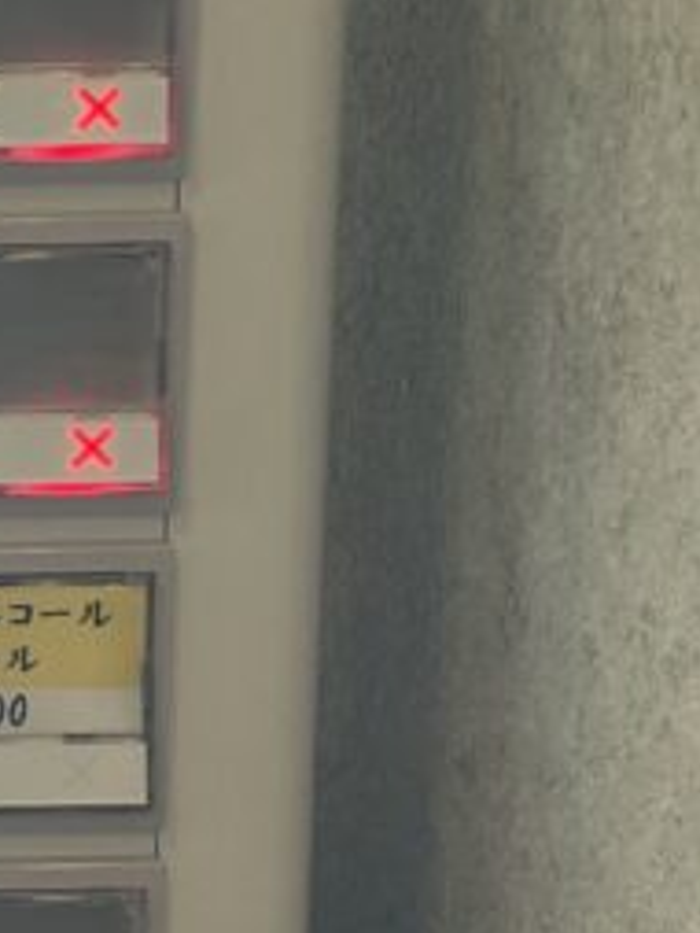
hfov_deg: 13.4
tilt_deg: -11.6
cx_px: -497
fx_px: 2721
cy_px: 498
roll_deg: +1.2
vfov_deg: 19.4
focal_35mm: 101
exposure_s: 1/100
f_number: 1.6
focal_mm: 5.1
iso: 100
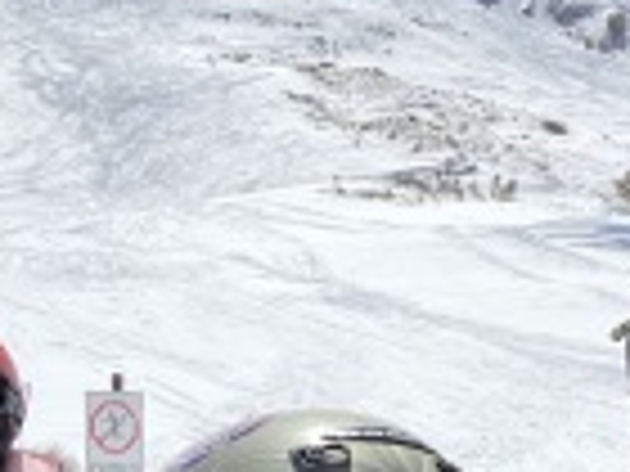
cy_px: 476
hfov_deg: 30.2
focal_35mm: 60
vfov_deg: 23.4
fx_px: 1092
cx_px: 616
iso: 25
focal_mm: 2.71
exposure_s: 1/1080
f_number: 2.2
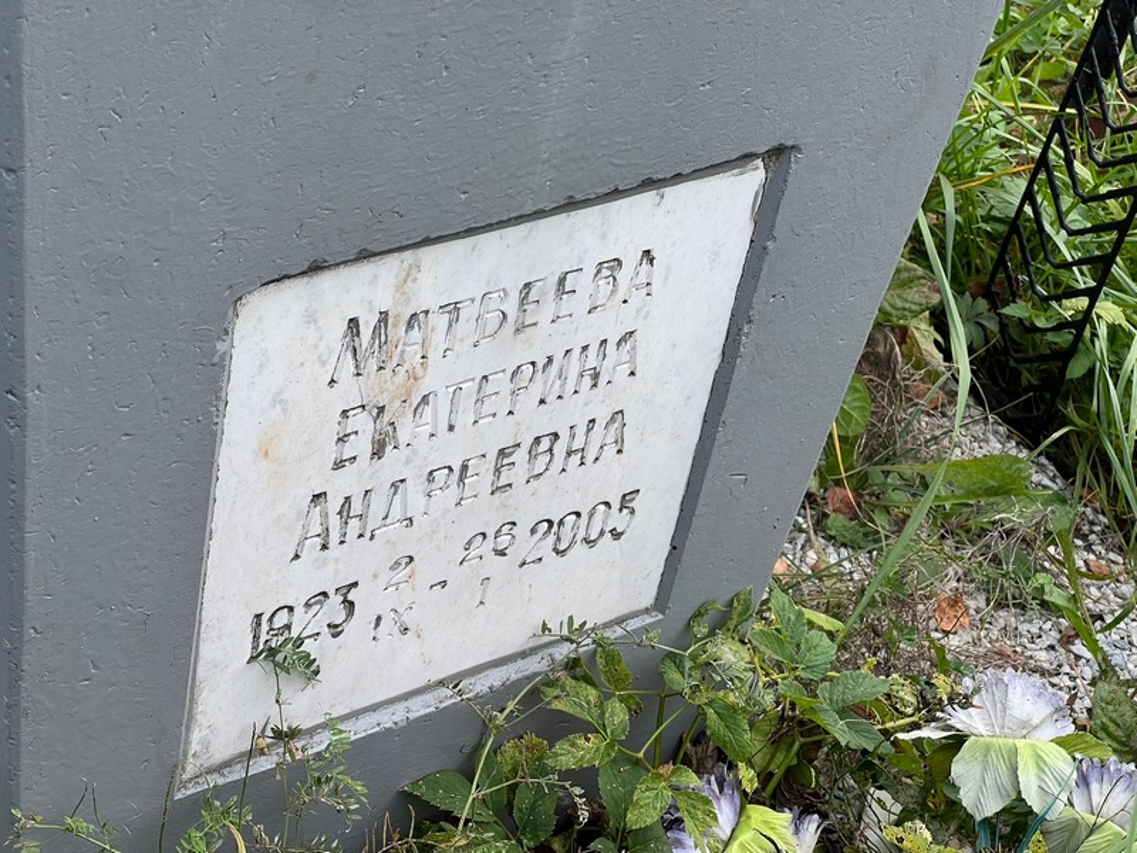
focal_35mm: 77
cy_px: 426
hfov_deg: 25.3
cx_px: 568
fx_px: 2529
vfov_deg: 19.1
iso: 32
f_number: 2.8
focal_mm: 9
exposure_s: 1/129
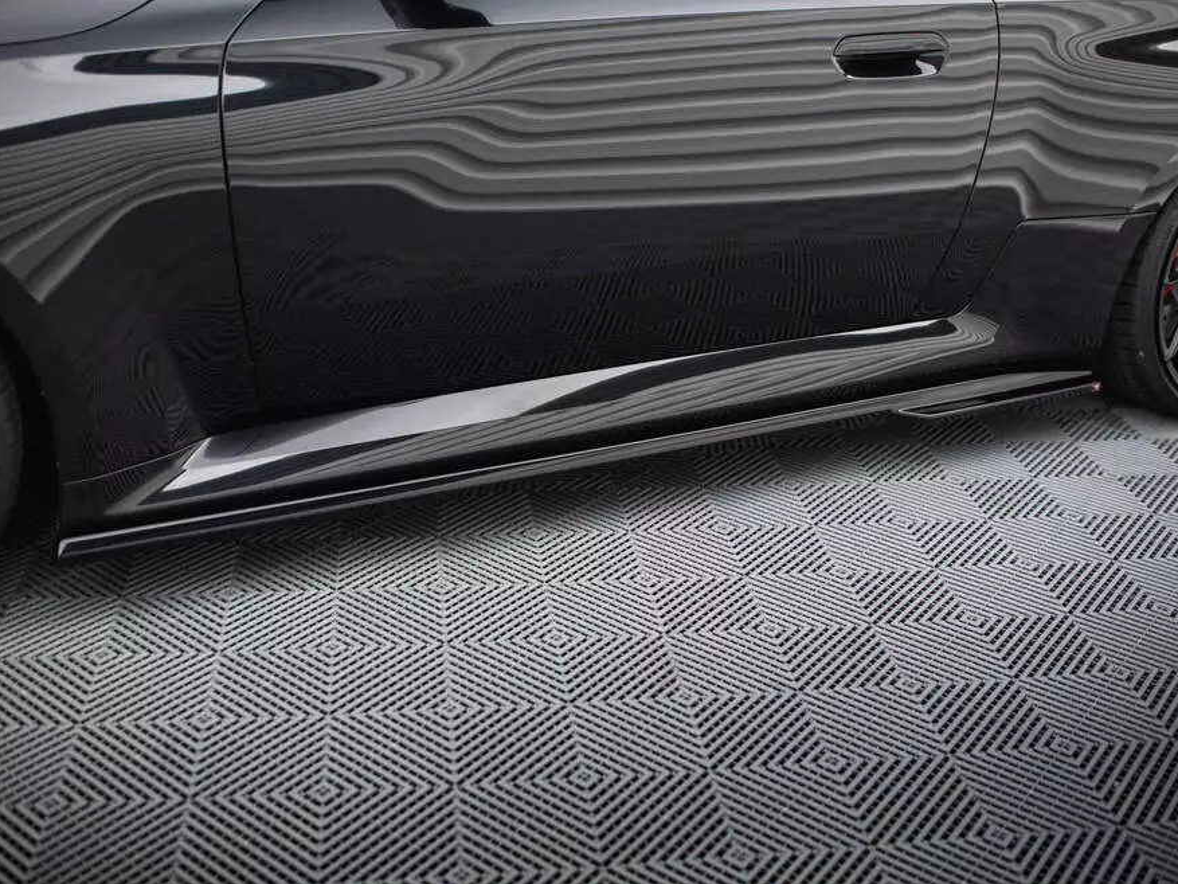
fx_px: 1361
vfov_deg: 36.0
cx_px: 603
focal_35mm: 40
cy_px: 446
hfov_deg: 46.8
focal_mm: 35
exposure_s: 1/125
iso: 500
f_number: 2.5
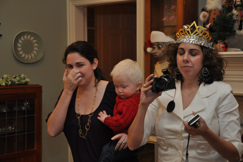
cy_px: 81
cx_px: 122
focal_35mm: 78
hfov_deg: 26.0
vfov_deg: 17.4
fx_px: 526
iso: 800
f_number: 5
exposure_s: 1/60
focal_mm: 52
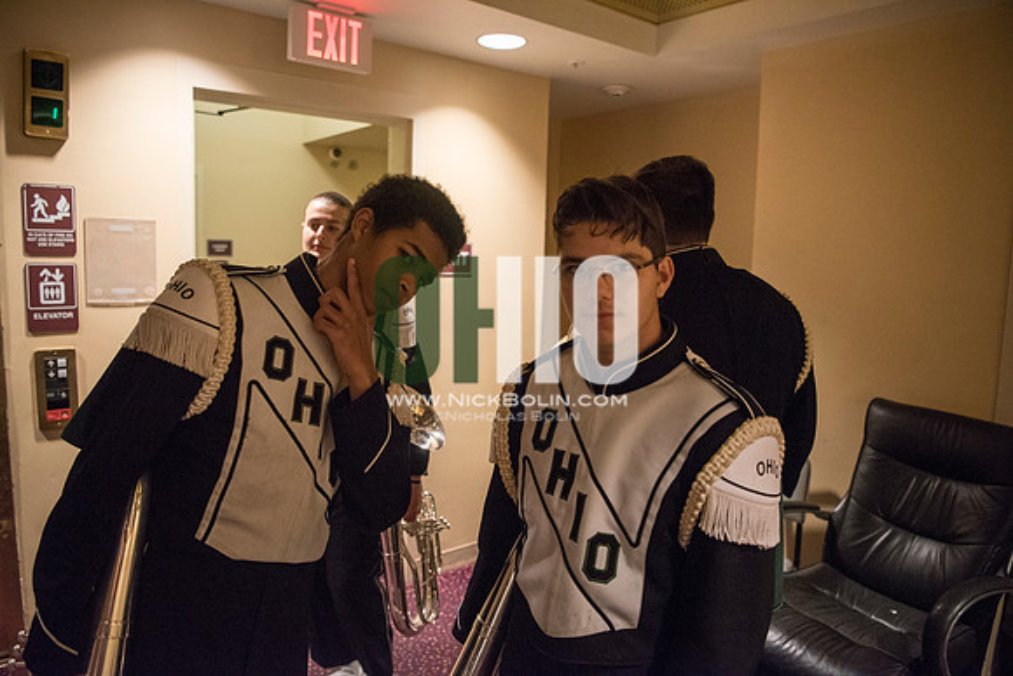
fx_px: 675
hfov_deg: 73.7
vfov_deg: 53.2
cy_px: 338
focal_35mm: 24
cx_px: 506
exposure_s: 1/160
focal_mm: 24
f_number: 2.8
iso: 4000
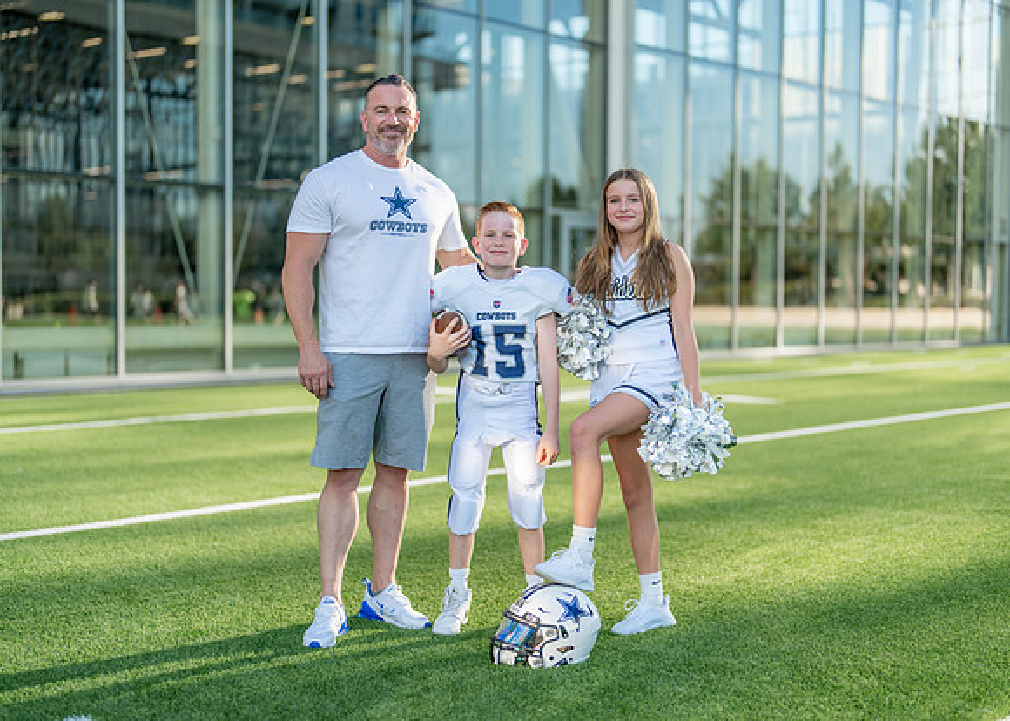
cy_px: 360
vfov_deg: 26.8
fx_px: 1515
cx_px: 505
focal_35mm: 53
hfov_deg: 36.9
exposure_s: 1/2500
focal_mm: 50
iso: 100
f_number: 1.2
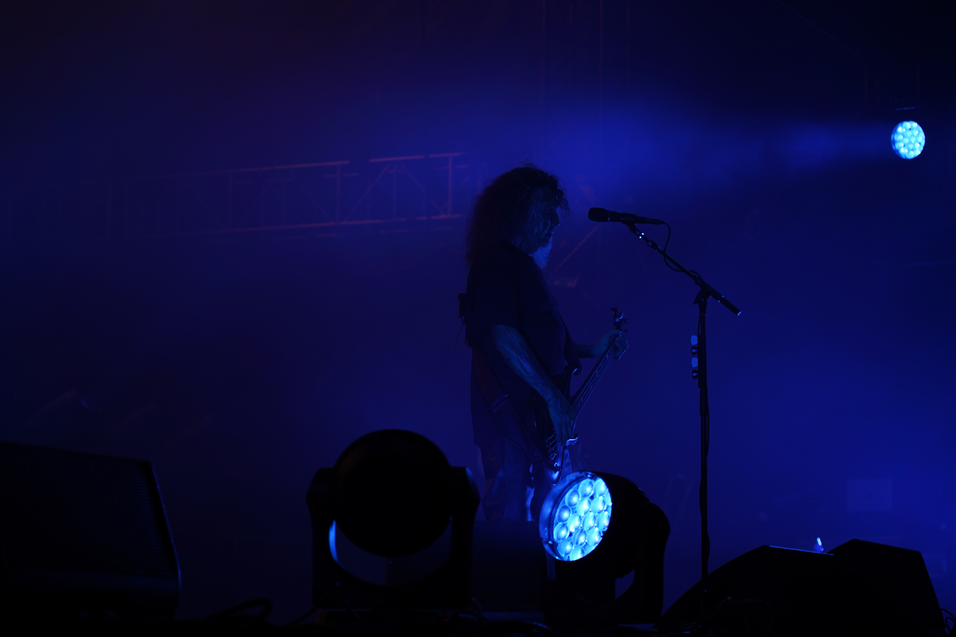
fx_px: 2788
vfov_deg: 13.0
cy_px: 318
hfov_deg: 19.5
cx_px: 478
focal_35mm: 105
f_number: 4.5
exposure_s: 1/160
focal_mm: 105
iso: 100
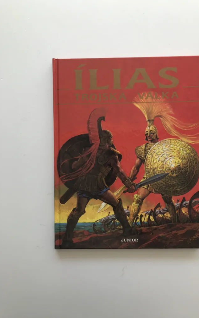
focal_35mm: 30
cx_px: 118
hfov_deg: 41.7
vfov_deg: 62.9
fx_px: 260
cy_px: 158
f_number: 1.8
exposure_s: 1/163
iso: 20
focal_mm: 3.99
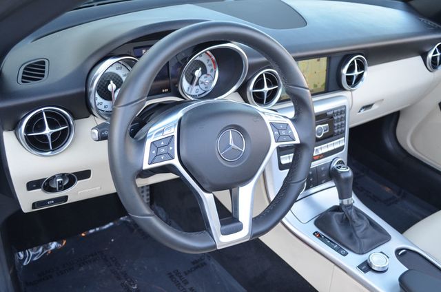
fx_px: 440
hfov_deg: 53.2
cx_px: 220
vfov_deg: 36.7
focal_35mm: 36
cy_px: 146
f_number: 4
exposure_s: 1/60
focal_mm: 24
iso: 400
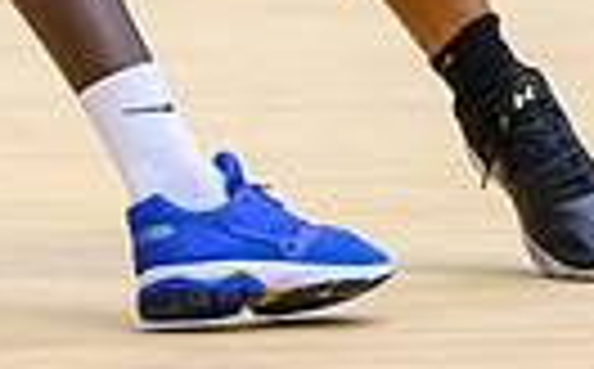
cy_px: -574
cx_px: 202
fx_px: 17874
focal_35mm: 1106
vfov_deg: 1.2
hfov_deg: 1.9
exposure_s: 1/1000
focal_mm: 190
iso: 4000
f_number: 2.8
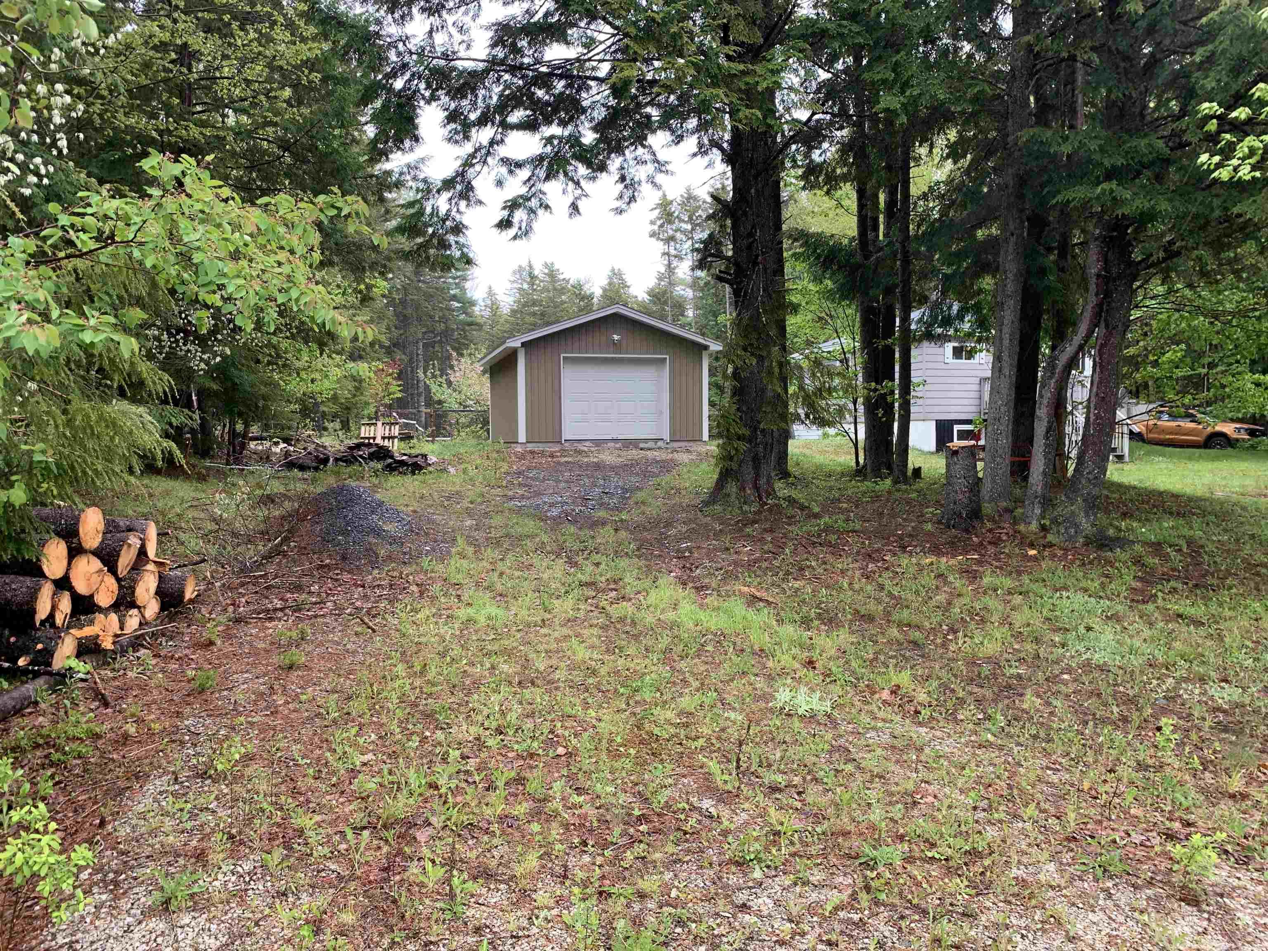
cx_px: 634
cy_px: 476
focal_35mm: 26
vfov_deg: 53.1
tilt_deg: -3.3
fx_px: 952
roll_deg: +1.0
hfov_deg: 67.3
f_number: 1.8
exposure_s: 1/122
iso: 50
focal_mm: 4.25
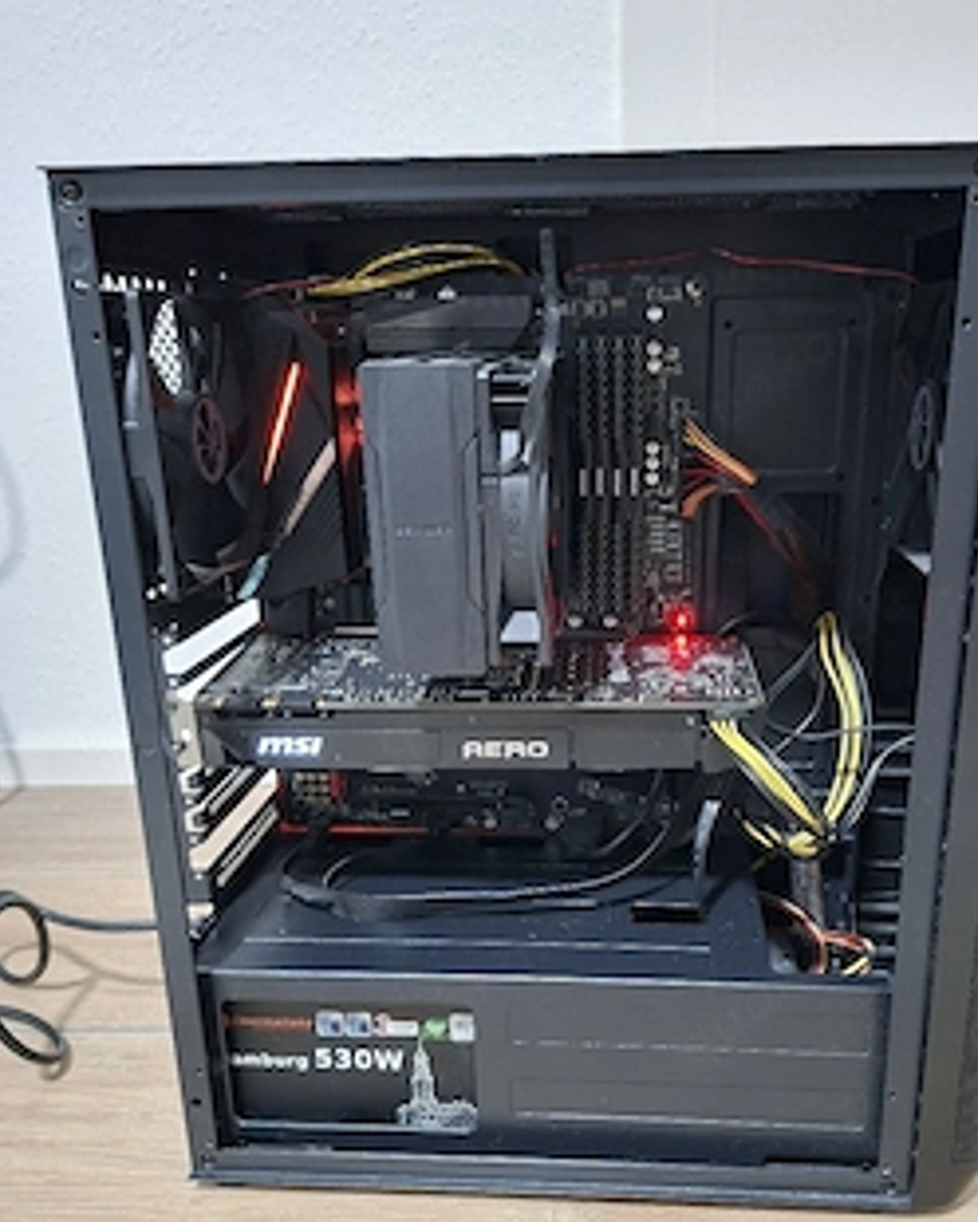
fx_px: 1049
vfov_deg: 60.1
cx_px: 576
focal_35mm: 29
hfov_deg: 49.7
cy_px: 713
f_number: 1.8
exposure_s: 1/25
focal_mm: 5.54
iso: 640
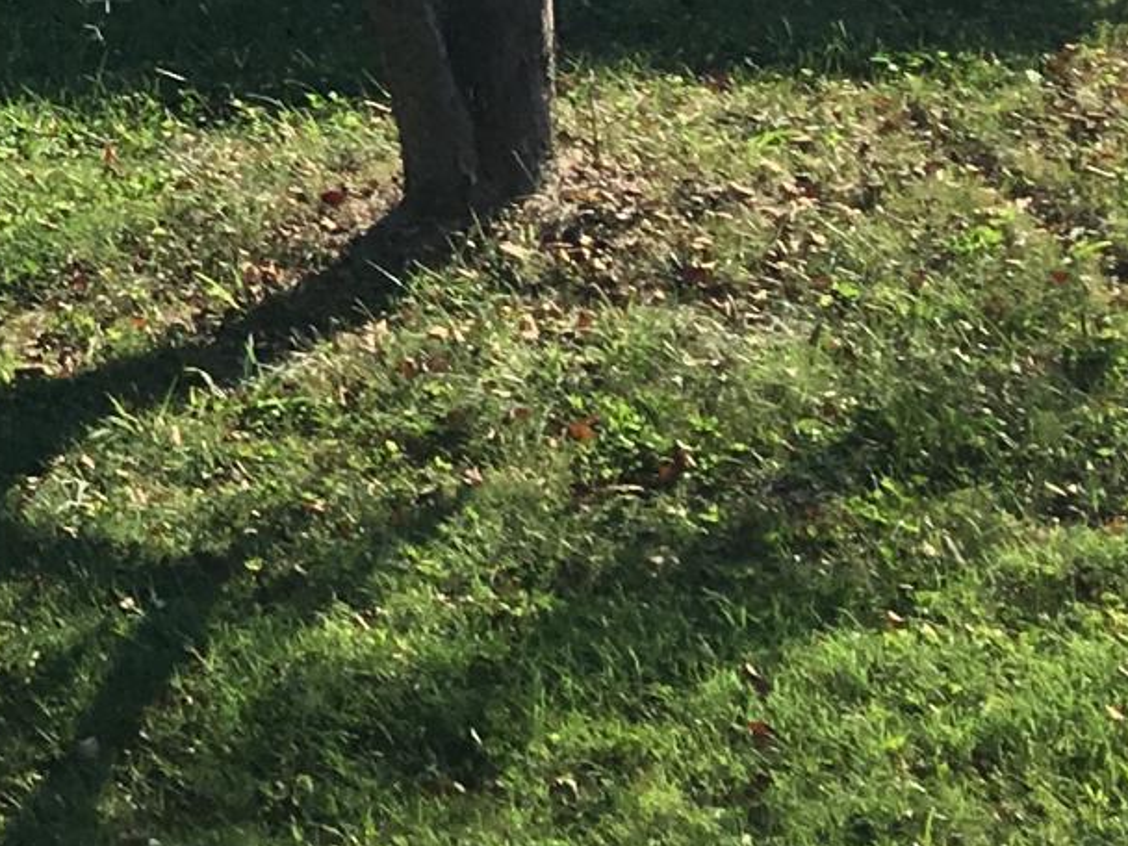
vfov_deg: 9.6
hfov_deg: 13.2
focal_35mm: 143
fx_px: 4660
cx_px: -417
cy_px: -918
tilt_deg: +12.8
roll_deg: +3.2
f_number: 2.2
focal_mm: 4.15
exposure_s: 1/1115
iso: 25
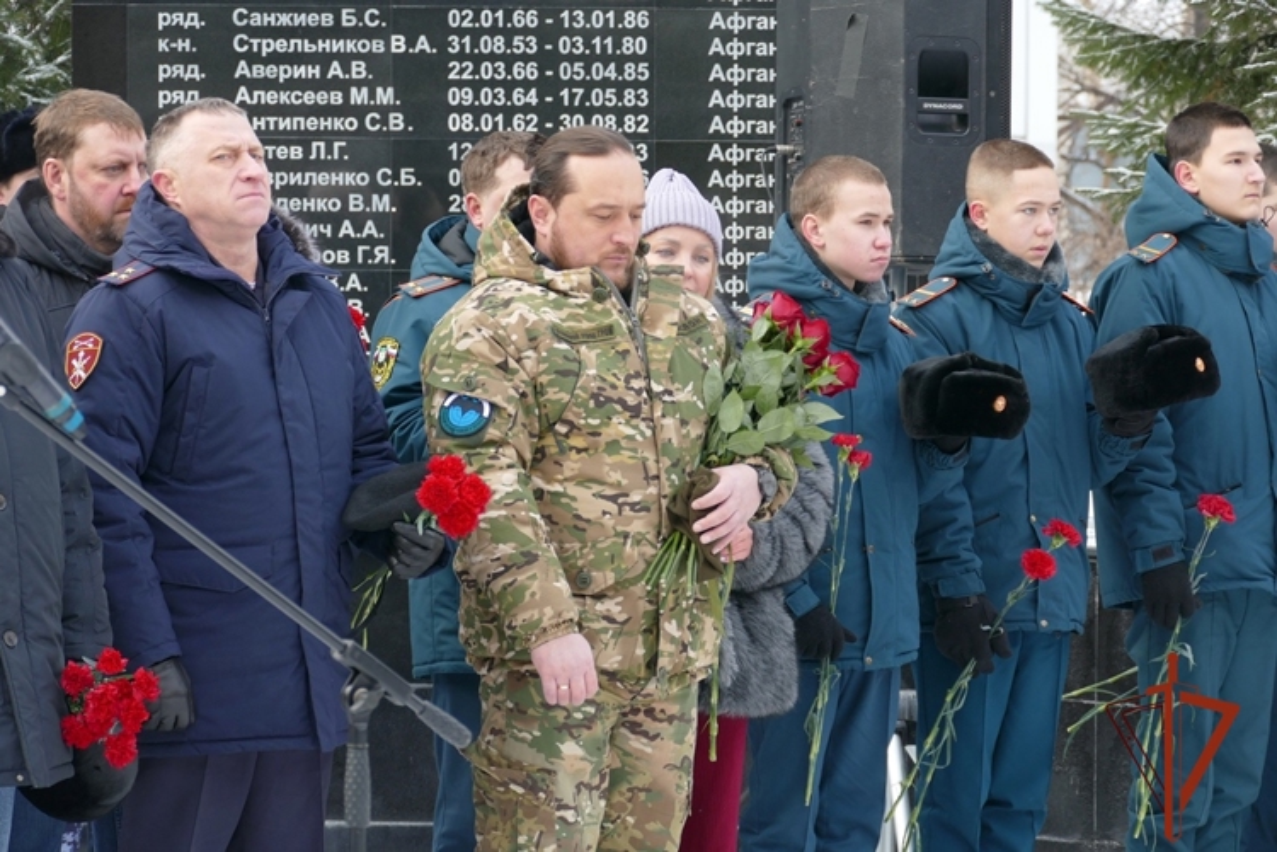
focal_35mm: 191
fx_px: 6775
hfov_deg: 10.8
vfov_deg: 7.2
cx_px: 638
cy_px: 426
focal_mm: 69.6
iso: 125
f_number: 4
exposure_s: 1/125
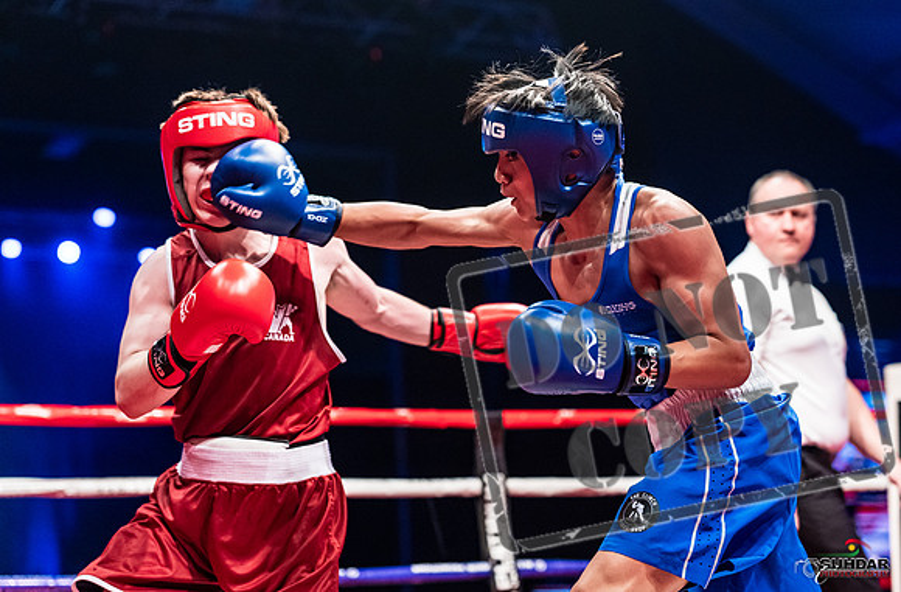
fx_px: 1977
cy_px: 310
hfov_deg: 25.6
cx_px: 547
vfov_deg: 17.0
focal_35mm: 79
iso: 3200
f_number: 2.5
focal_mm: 65
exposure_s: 1/1000
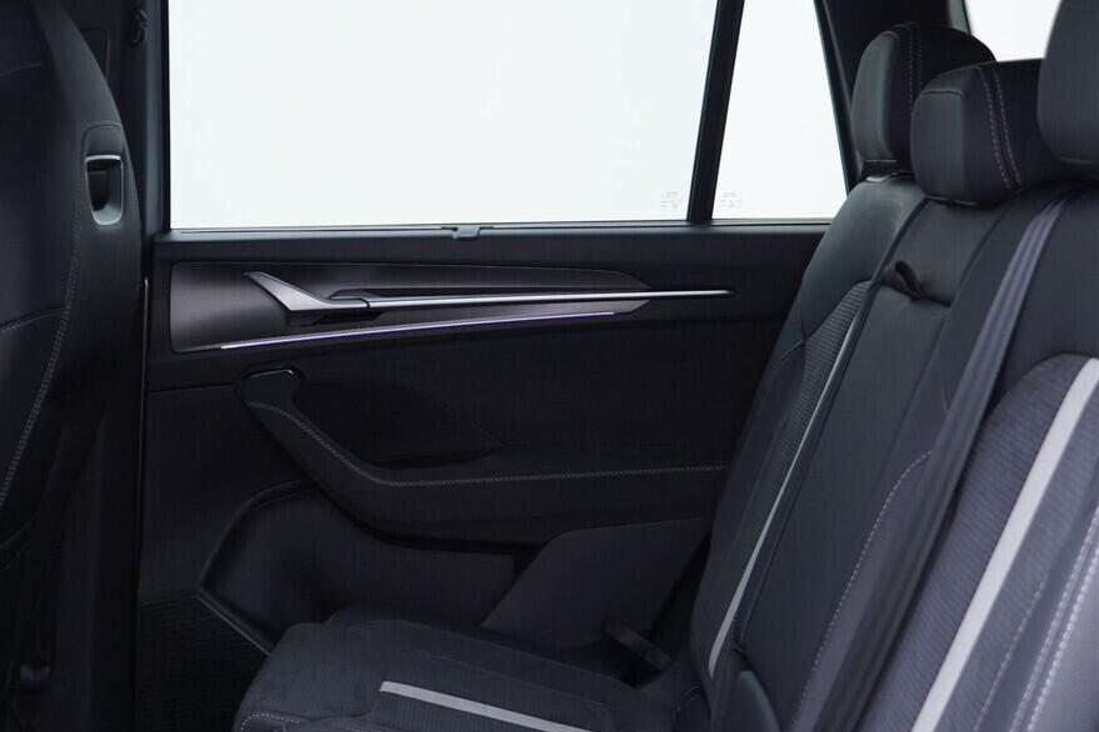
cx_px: 451
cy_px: 530
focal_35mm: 59
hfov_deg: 33.8
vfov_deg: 22.8
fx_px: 1801
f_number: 2.8
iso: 320
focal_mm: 24
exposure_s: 1/40
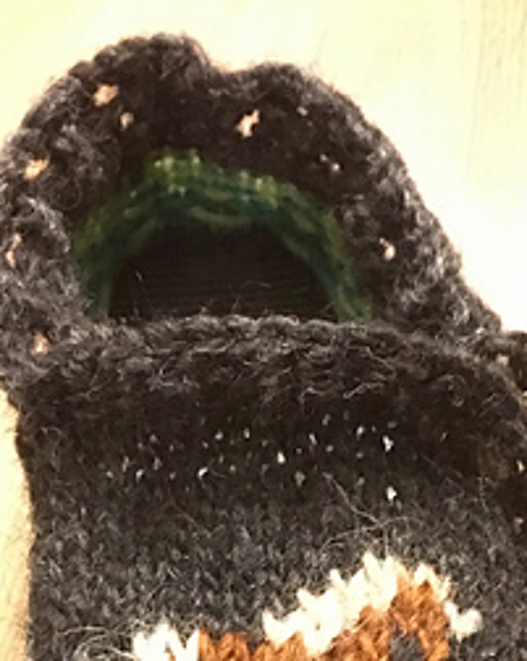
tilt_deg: -59.4
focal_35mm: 72
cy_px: 656
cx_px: 299
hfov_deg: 21.2
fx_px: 1406
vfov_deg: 25.2
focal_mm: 4.15
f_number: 2.2
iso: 1000
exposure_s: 1/17
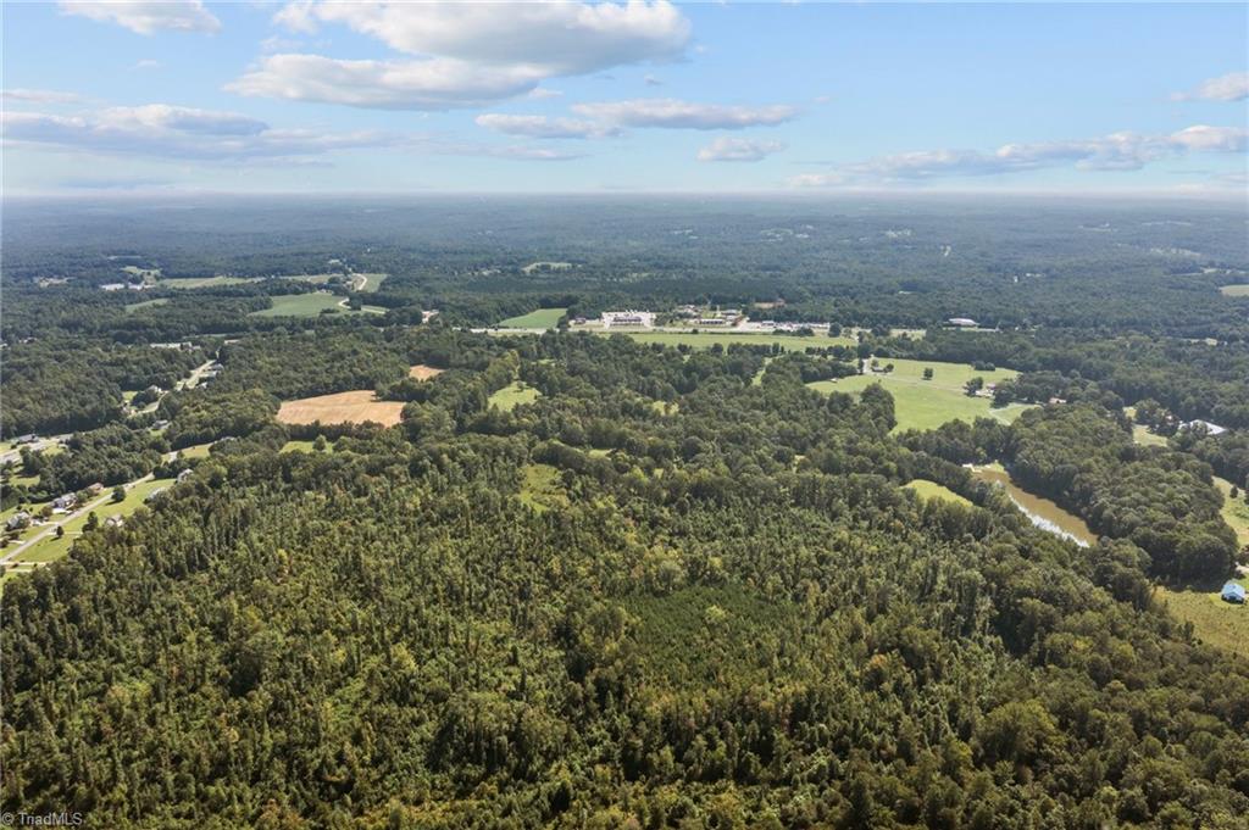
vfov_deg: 46.3
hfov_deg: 65.5
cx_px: 624
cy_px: 415
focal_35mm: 28
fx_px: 971
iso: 100
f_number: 5.6
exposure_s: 1/500
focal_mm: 10.26
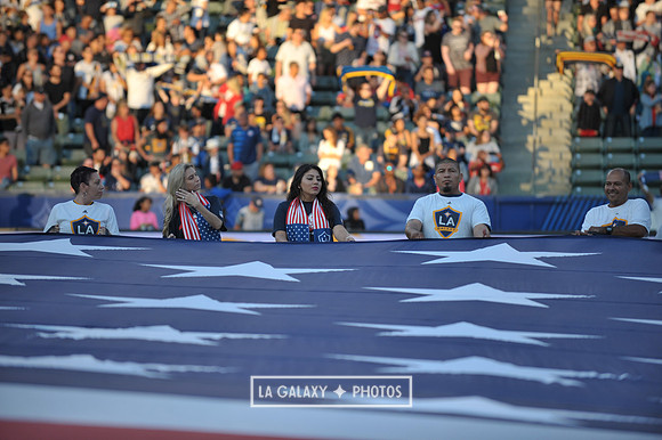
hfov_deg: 10.3
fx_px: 3676
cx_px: 331
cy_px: 220
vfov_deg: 6.9
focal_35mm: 200
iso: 400
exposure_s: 1/1250
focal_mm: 200
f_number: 2.8
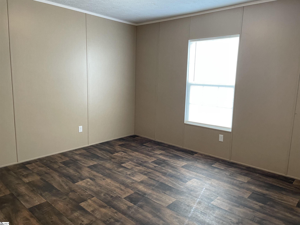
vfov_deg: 53.1
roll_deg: -1.1
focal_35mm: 26
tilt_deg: -9.7
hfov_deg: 67.3
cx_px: 150
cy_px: 112
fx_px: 225
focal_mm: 4.2
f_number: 1.6
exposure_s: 1/60
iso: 80
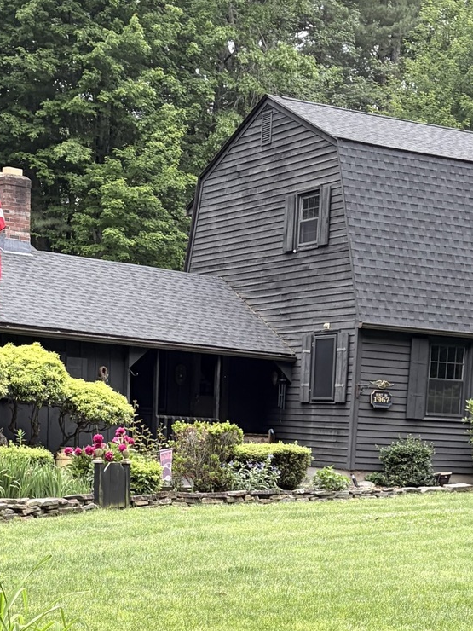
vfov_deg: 23.1
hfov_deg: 18.2
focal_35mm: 81
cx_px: 304
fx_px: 1476
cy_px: 636
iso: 64
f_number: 1.6
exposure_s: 1/531
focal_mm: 5.96
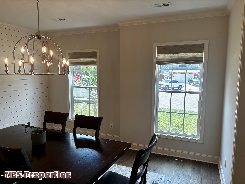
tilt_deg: -6.3
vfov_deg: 53.1
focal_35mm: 26
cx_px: 122
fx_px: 184
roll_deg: -0.5
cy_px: 92
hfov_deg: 67.3
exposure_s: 1/120
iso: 40
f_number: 1.6
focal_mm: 5.96
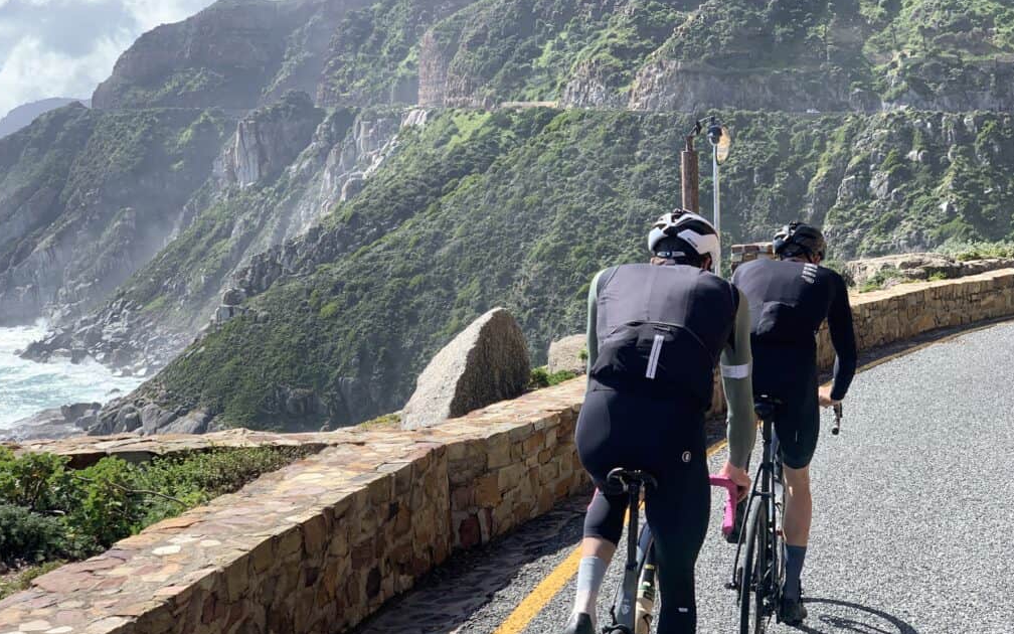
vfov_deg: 23.1
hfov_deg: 36.3
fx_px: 1548
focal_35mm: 56
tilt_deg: -4.4
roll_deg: -4.5
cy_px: 349
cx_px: 506
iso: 16
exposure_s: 1/607
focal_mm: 6
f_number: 2.4
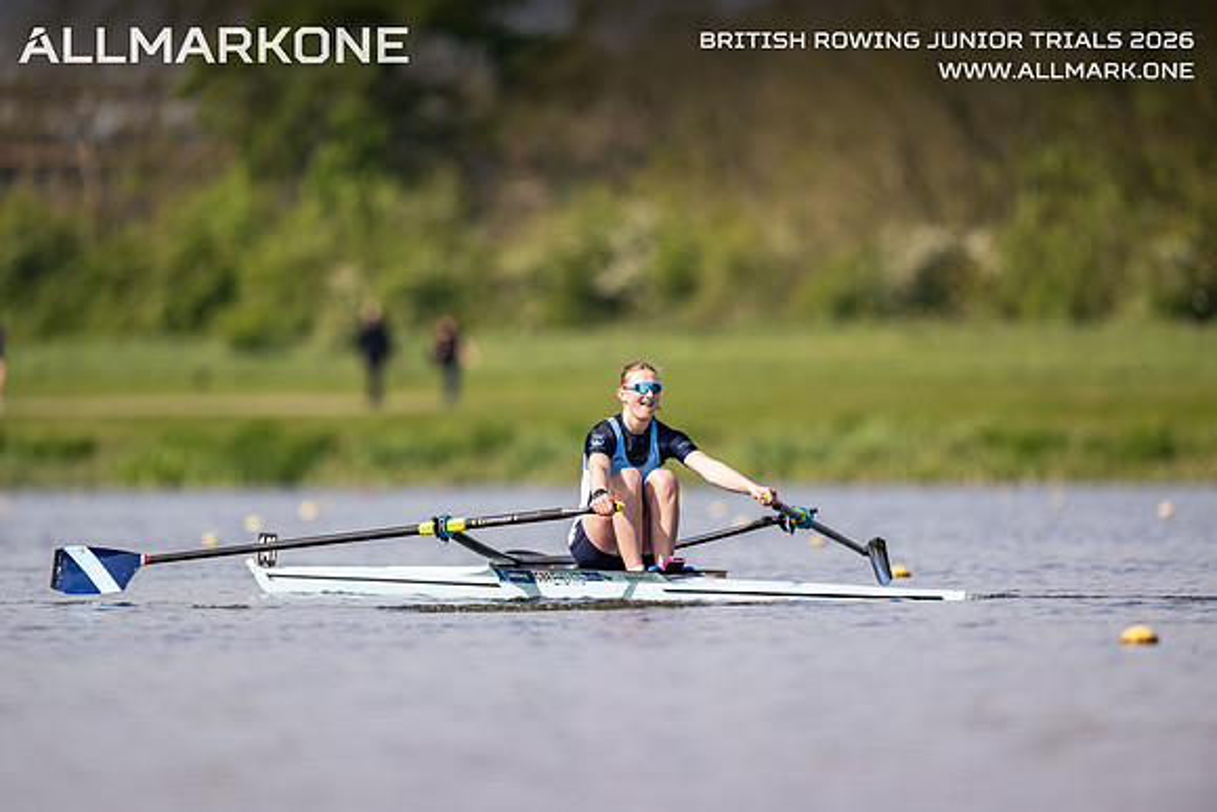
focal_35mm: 600
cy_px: 406
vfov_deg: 2.3
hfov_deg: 3.4
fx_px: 20287
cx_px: 608
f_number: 4
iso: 280
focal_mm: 600
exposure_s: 1/2500
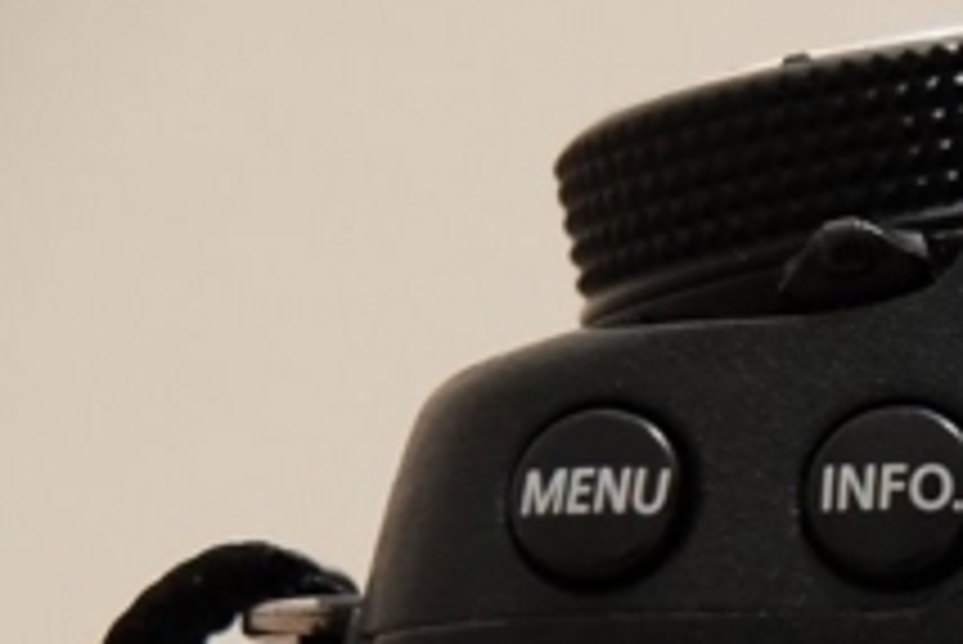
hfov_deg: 7.5
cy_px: 1524
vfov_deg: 5.2
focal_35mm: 258
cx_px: 2218
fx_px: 6906
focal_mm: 35.8
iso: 2000
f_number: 4.5
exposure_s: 1/30
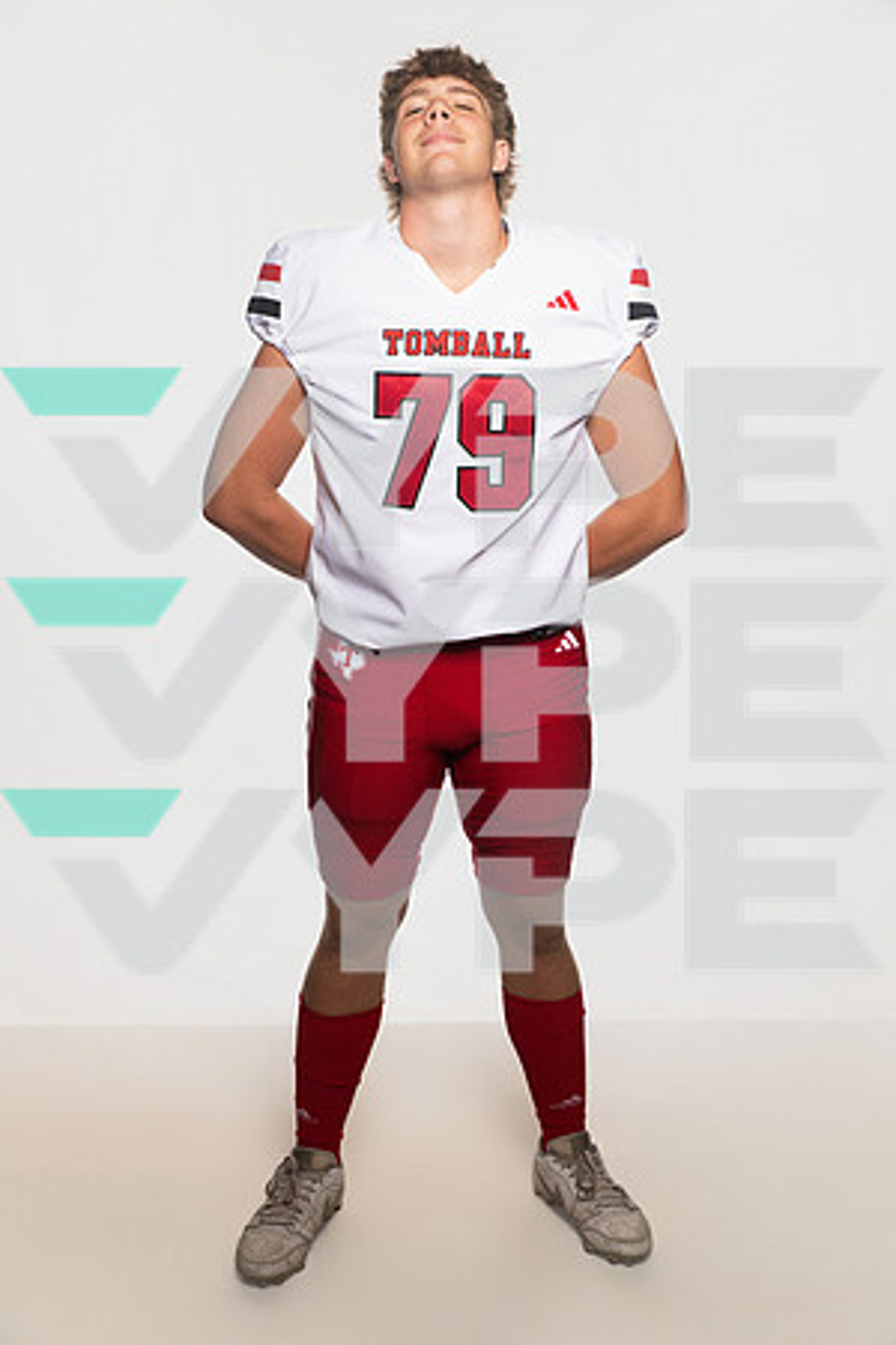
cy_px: 672
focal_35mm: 50
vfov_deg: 39.6
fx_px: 1867
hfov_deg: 27.0
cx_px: 448
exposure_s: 1/200
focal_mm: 50
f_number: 6.3
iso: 500
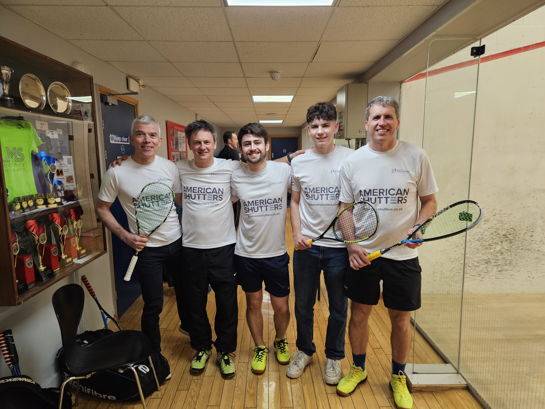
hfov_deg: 73.9
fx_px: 362
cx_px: 272
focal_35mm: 23
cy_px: 204
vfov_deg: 58.9
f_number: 1.8
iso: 160
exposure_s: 1/100
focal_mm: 5.4
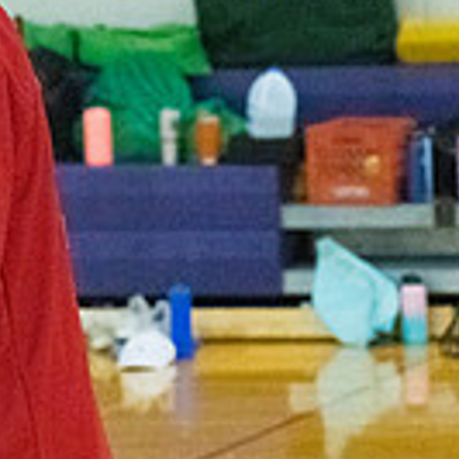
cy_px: 205
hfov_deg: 6.6
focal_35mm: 259
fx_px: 3885
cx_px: 818
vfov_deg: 6.8
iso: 6400
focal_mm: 70
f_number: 4.5
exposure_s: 1/640
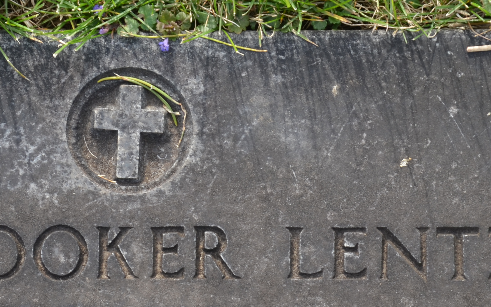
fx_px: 2368
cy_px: 236
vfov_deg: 7.4
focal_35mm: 177
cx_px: 231
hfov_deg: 11.8
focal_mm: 50
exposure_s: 1/160
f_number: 6.3
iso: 200
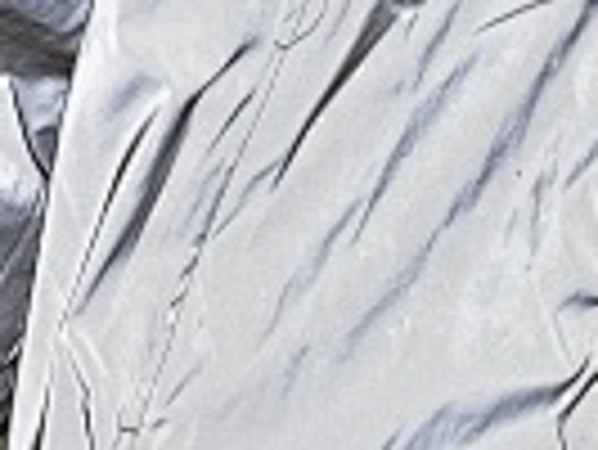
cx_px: 629
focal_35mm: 313
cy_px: -45
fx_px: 5412
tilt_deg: -5.1
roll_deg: -5.0
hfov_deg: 6.3
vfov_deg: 4.7
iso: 40
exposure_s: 1/100
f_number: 2
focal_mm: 6
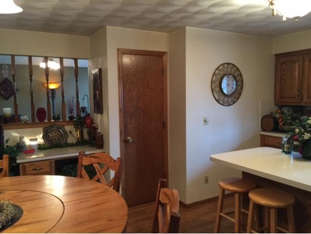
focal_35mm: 29
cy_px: 117
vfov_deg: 48.3
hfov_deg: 61.6
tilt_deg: -3.1
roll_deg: -0.2
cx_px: 156
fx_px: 261
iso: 100
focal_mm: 4.15
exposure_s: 1/10
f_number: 2.2
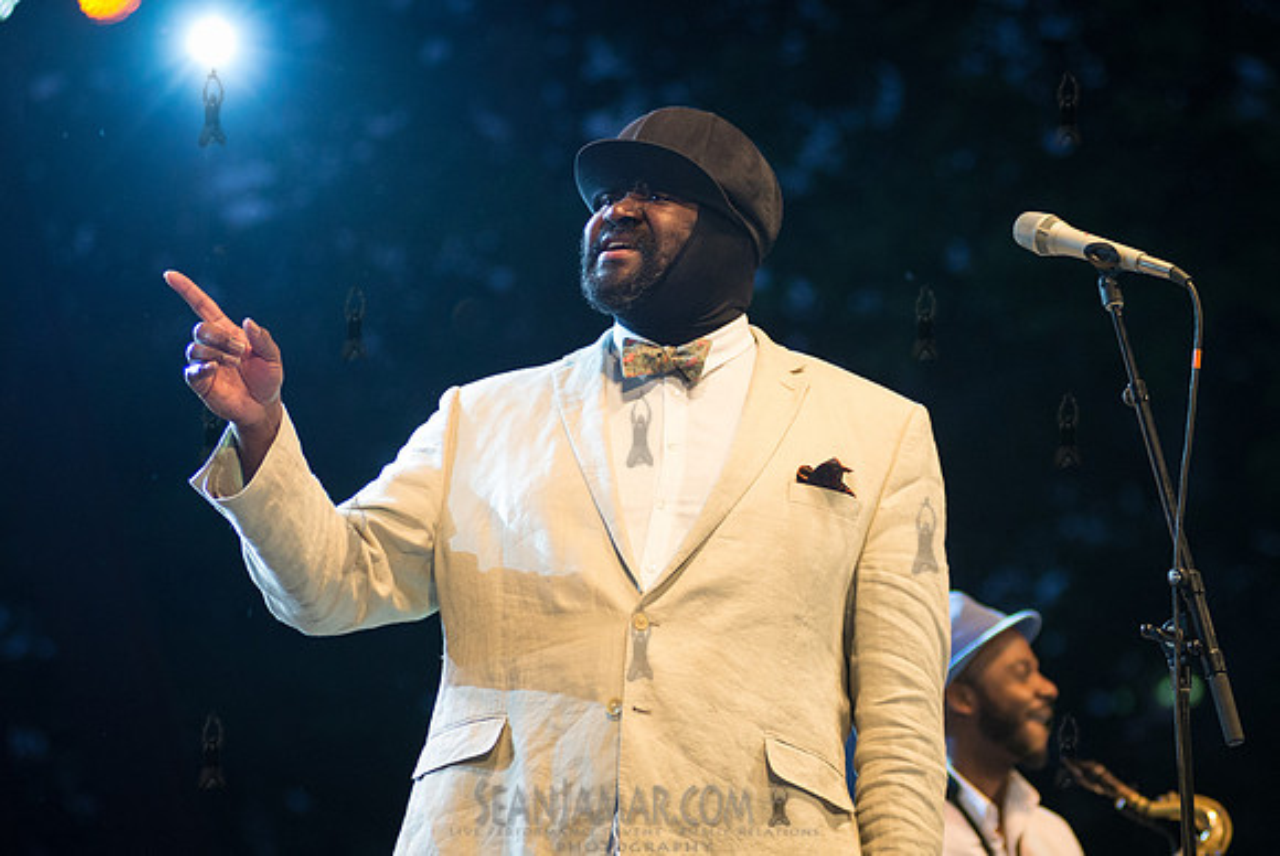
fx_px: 4858
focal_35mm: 137
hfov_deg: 15.0
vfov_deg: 10.1
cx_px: 651
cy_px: 499
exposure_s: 1/500
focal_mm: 100
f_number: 3.2
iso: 1600
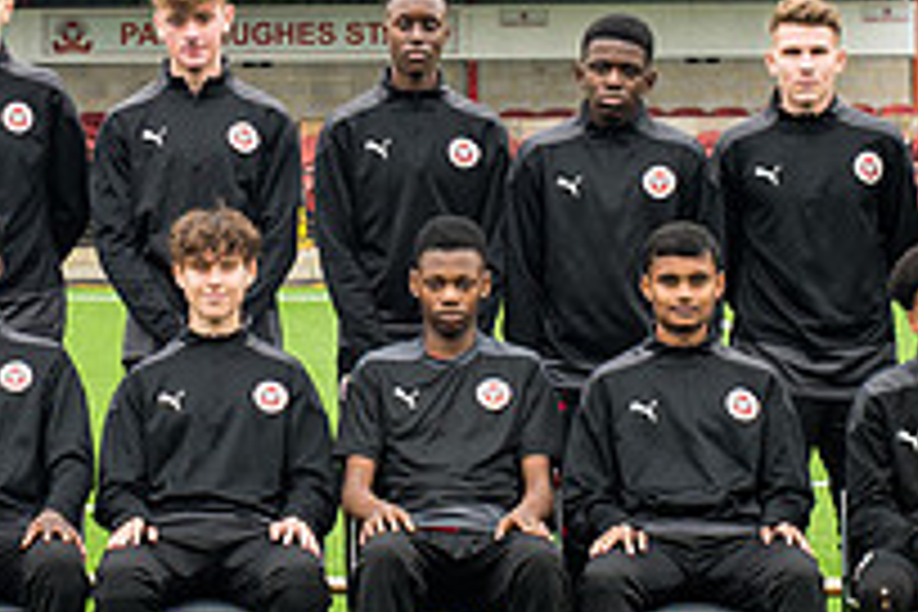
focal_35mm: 178
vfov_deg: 7.7
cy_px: 7
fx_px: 4539
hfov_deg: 11.5
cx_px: 143
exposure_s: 1/125
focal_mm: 50
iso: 200
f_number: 7.1
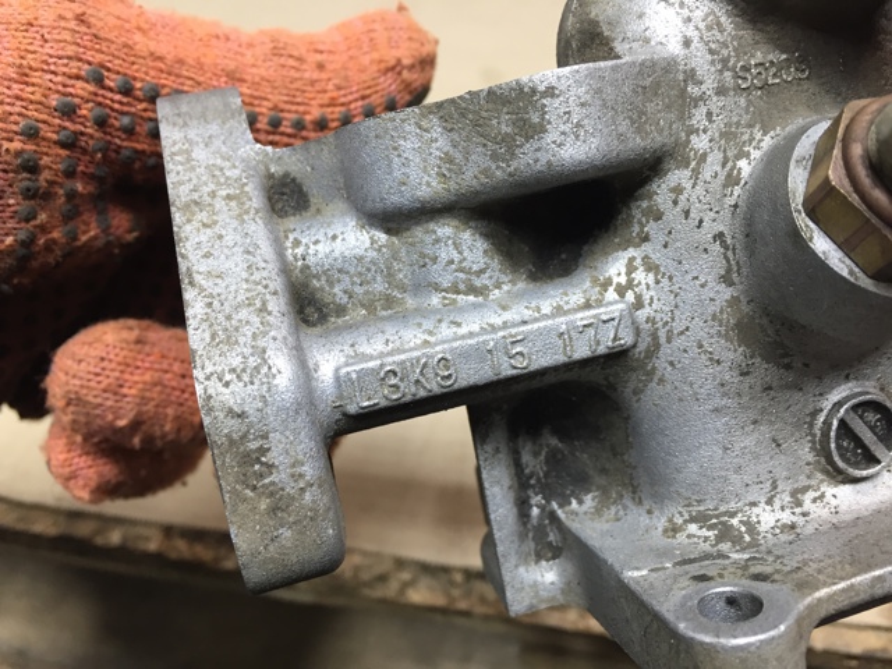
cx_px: 446
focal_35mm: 29
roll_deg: +4.6
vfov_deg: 48.2
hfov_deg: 61.7
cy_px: 334
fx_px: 747
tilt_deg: -41.8
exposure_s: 1/33
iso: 80
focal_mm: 4.15
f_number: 2.2
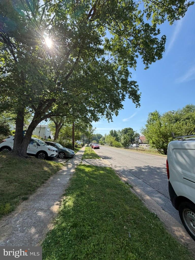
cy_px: 130
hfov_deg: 85.7
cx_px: 98
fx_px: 105
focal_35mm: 14
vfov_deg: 102.1
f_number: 2.2
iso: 40
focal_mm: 2.22
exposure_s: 1/607
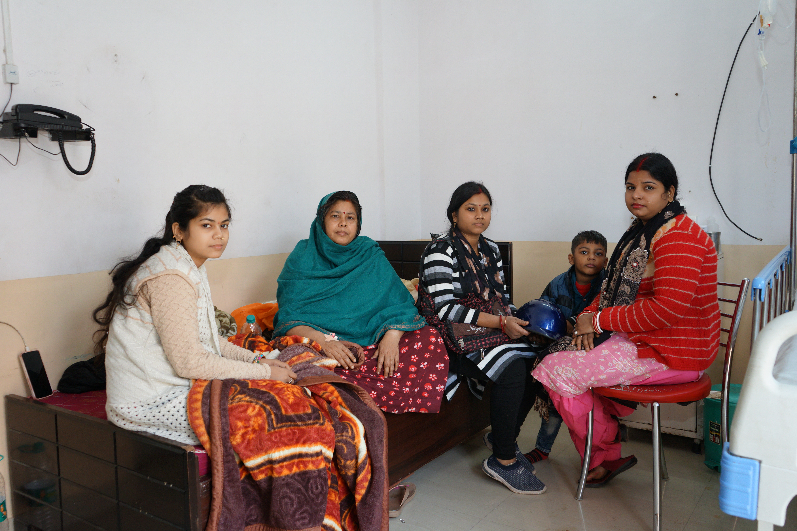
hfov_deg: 63.7
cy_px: 266
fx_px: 642
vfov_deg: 45.0
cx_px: 398
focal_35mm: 29
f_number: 5
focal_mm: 29
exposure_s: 1/60
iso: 640
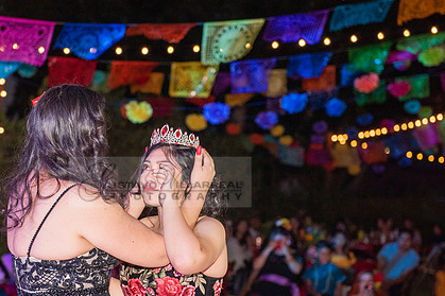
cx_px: 161
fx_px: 1198
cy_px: 182
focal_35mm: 97
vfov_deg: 14.1
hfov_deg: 21.0
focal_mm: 70
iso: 1600
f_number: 4
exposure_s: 1/200
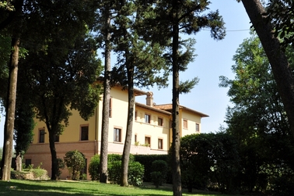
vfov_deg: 31.9
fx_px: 340
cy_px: 124
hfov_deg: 46.8
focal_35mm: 42
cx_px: 145
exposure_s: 1/100
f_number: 10
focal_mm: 21
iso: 200
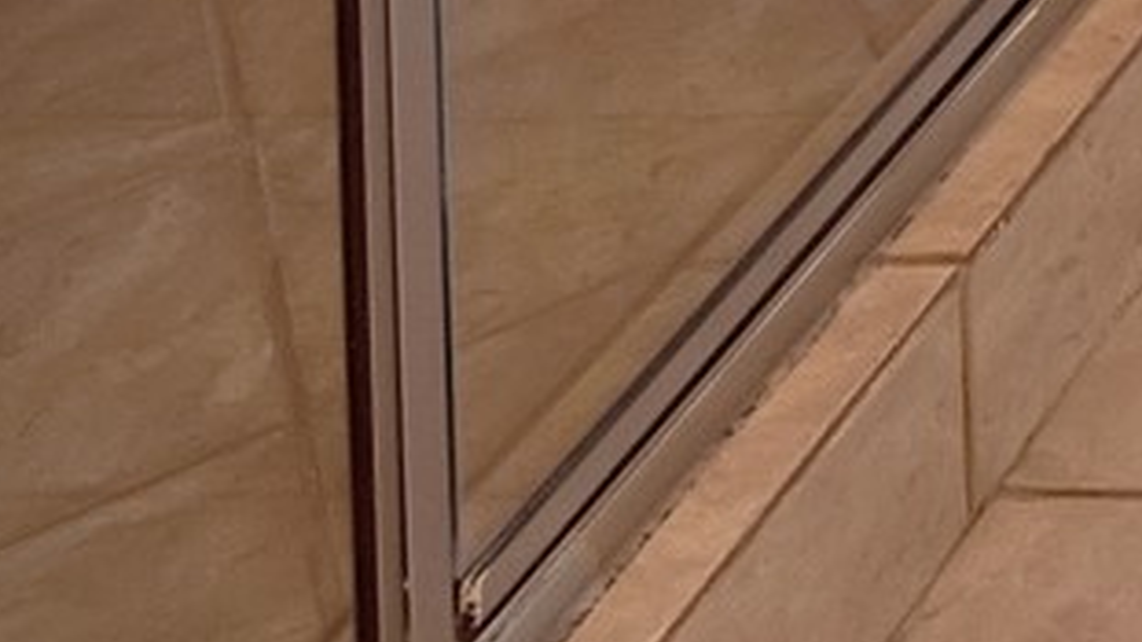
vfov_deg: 8.9
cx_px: 2585
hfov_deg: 16.0
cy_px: -1721
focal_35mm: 81
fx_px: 2453
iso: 640
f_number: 9
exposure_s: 1/10
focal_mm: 12
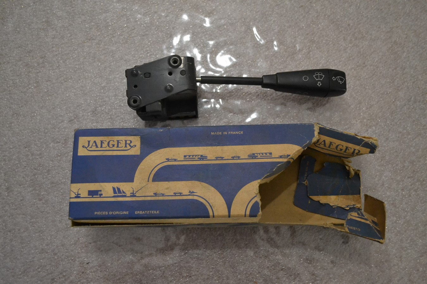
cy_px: 142
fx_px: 391
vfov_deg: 40.0
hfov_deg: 57.2
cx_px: 214
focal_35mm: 33
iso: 3200
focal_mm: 22
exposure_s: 1/50
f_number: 4
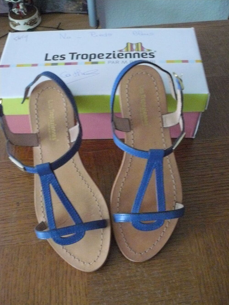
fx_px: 317
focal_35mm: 36
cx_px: 114
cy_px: 152
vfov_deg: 51.4
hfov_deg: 39.7
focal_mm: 6
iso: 800
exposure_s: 1/15
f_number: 2.8
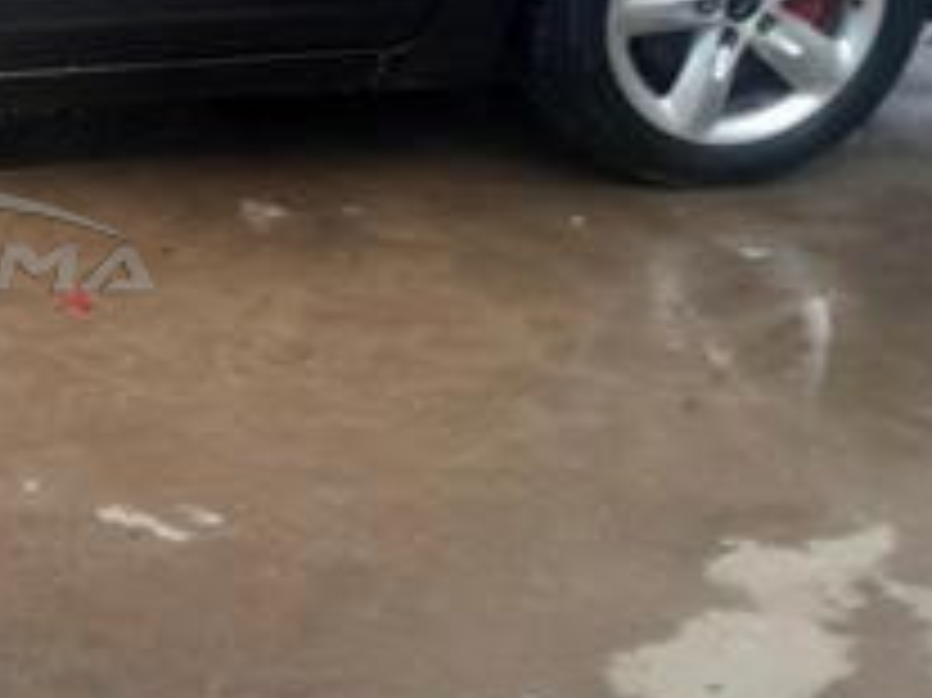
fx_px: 2206
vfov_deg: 17.9
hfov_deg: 21.8
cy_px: 200
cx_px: -243
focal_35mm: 82
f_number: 1.8
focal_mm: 3.98
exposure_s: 1/248
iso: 40
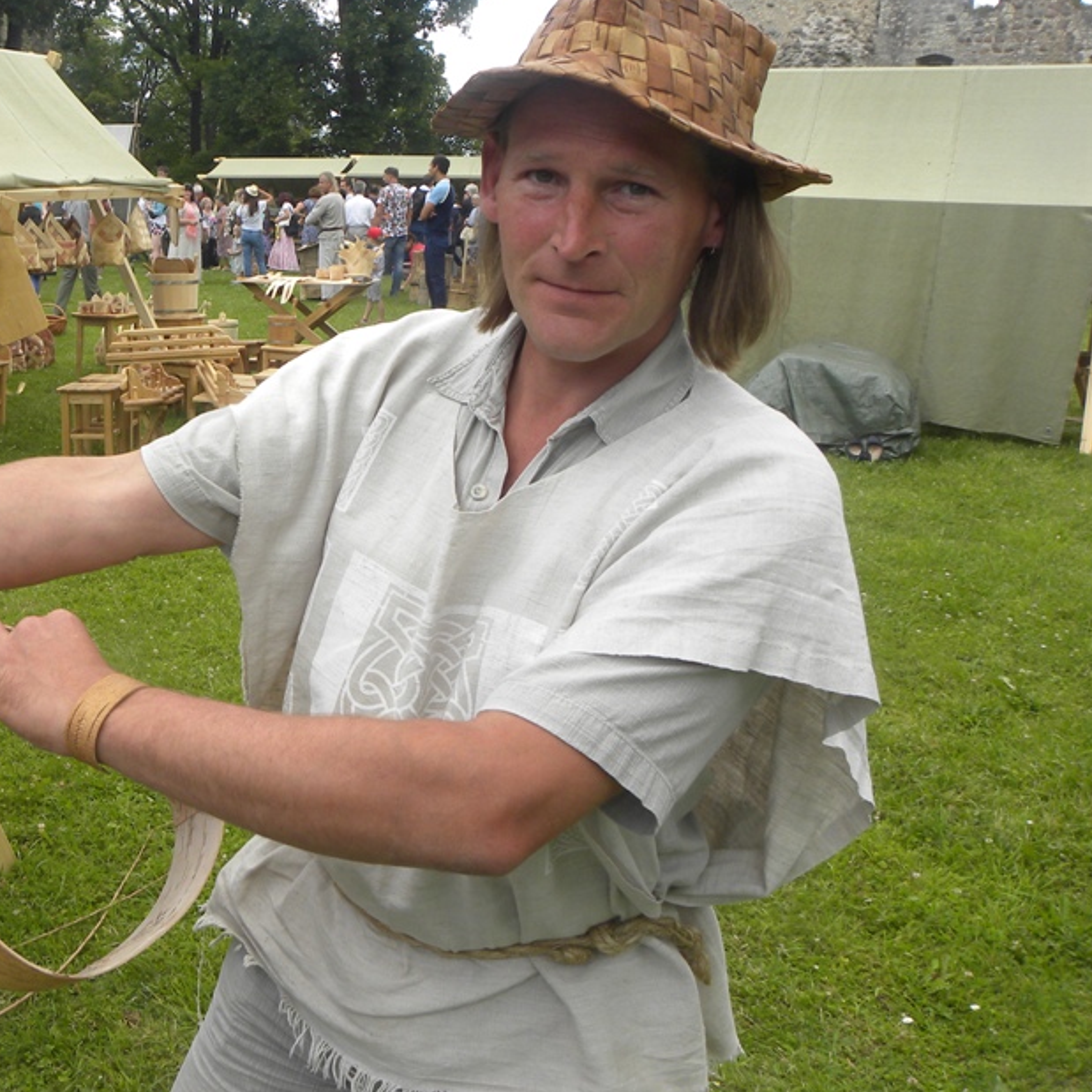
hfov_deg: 41.7
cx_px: 198
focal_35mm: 38
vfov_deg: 43.7
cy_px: 457
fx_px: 1356
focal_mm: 4.6
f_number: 4.5
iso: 64
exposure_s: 1/144
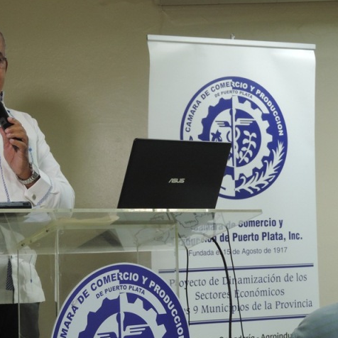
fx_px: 1116
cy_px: 169
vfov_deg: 17.2
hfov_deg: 17.2
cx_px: 133
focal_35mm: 101
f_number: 4
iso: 400
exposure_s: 1/40
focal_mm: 15.1
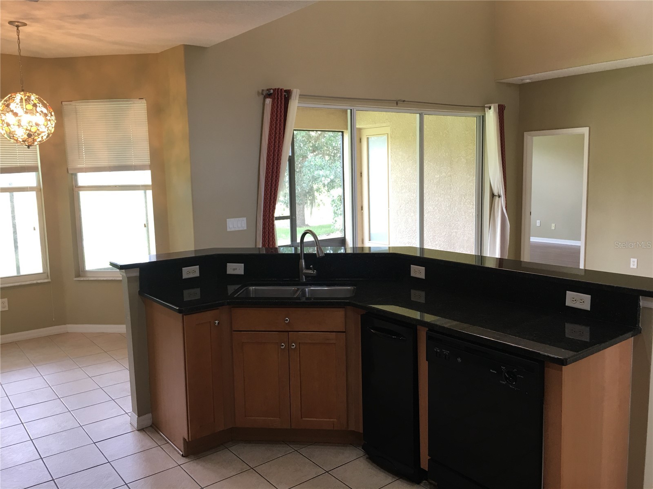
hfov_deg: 61.7
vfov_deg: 48.2
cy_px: 244
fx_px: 547
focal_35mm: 29
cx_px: 326
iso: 25
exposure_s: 1/15
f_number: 2.2
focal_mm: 4.15
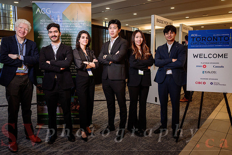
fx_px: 185
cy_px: 77
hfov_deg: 64.0
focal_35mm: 29
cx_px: 108
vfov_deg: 45.3
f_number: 4
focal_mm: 26.5
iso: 640
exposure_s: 1/125
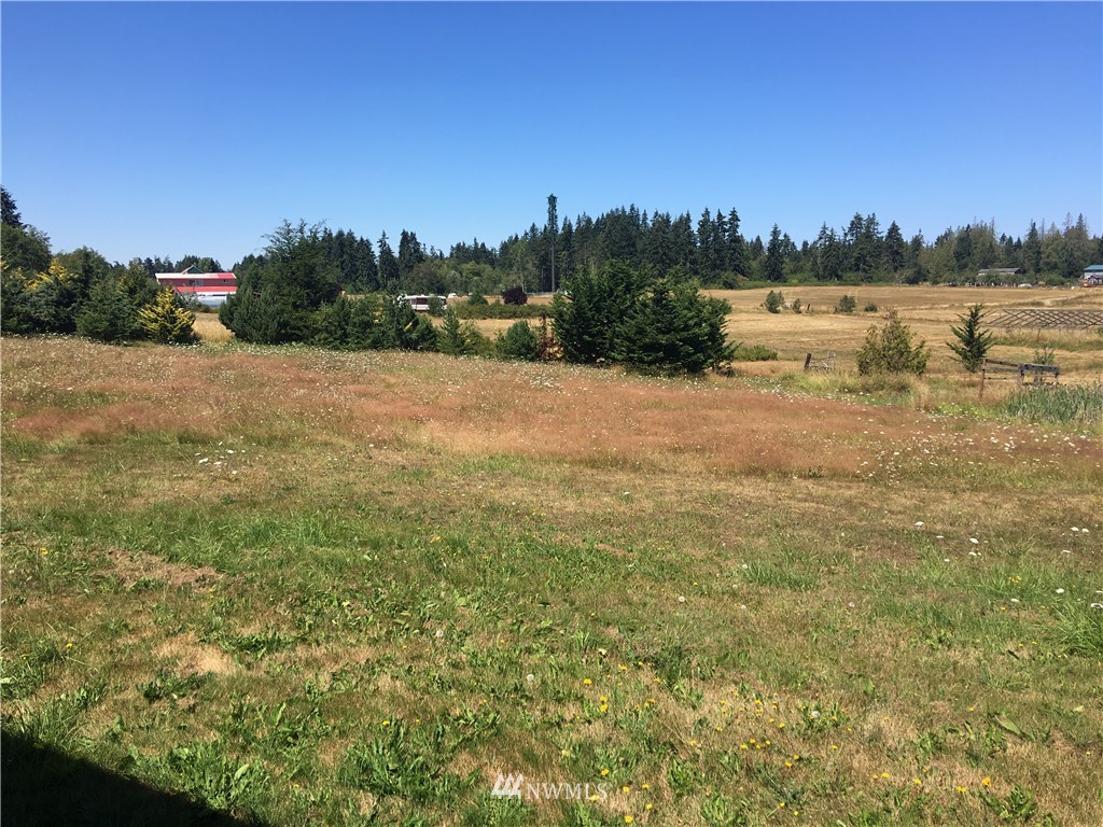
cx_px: 552
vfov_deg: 48.2
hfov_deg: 61.7
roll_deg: +1.8
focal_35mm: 29
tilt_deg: -5.9
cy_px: 414
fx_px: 924
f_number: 2.2
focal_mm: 4.15
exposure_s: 1/1538
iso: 25
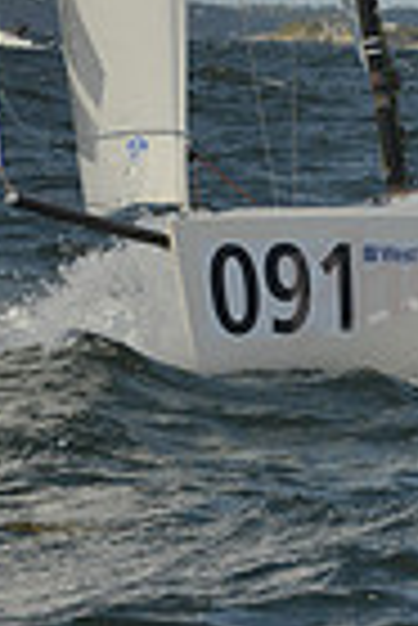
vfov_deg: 5.4
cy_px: -401
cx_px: 47
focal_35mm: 376
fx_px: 6532
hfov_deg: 3.7
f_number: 11
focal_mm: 90
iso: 400
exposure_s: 1/1600
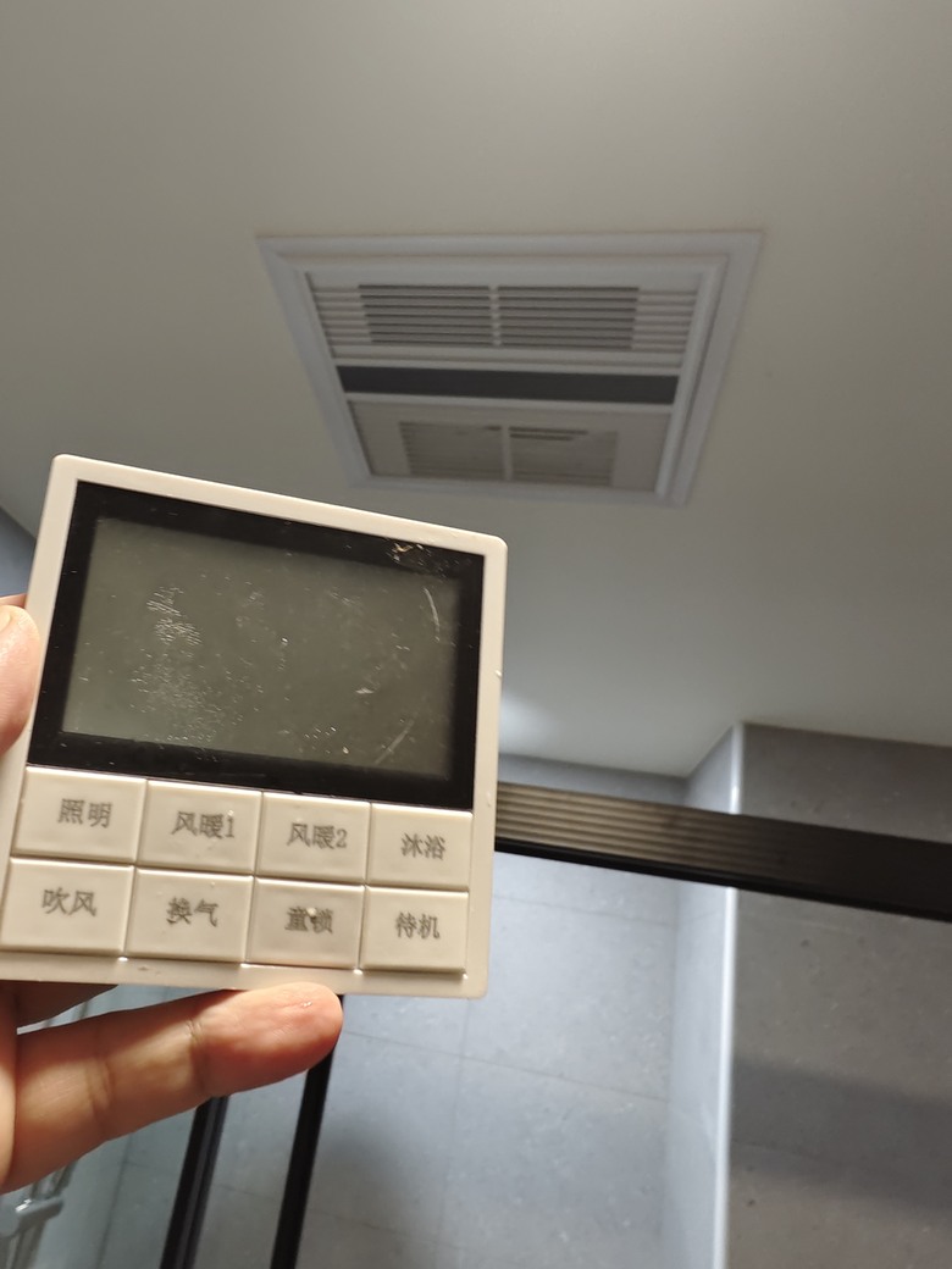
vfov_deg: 73.9
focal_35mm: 23
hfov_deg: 58.9
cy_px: 634
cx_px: 476
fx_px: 843
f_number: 2.2
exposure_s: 1/40
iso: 185
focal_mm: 2.59
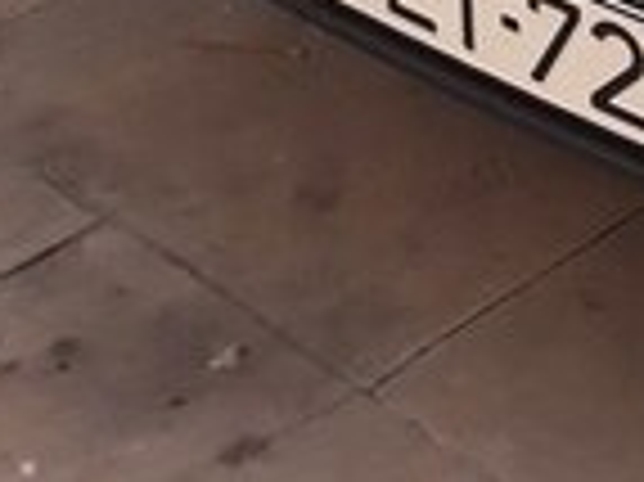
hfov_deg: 12.8
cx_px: 1459
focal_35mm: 125
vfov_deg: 10.6
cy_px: -561
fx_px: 2324
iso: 80
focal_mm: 3.71
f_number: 1.7
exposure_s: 1/100
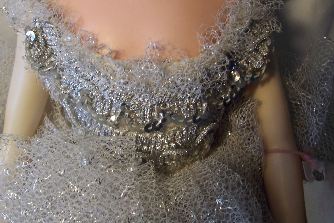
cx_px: 147
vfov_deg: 29.9
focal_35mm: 45
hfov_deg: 43.5
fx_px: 417
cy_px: 110
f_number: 2.8
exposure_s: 1/60
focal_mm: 5.6
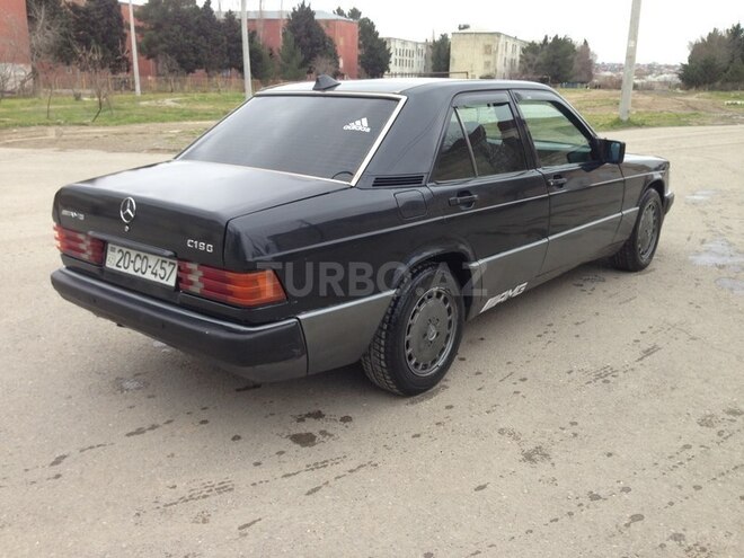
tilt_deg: -14.9
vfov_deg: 42.9
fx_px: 709
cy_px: 279
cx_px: 372
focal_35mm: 33
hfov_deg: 55.4
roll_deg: -1.2
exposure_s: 1/147
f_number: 2.4
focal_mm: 4.12
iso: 50
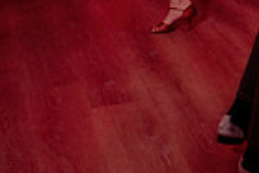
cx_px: 377
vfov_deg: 9.9
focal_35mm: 129
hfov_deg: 14.8
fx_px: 929
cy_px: -170
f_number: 3.2
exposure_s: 1/60
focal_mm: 24
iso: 800
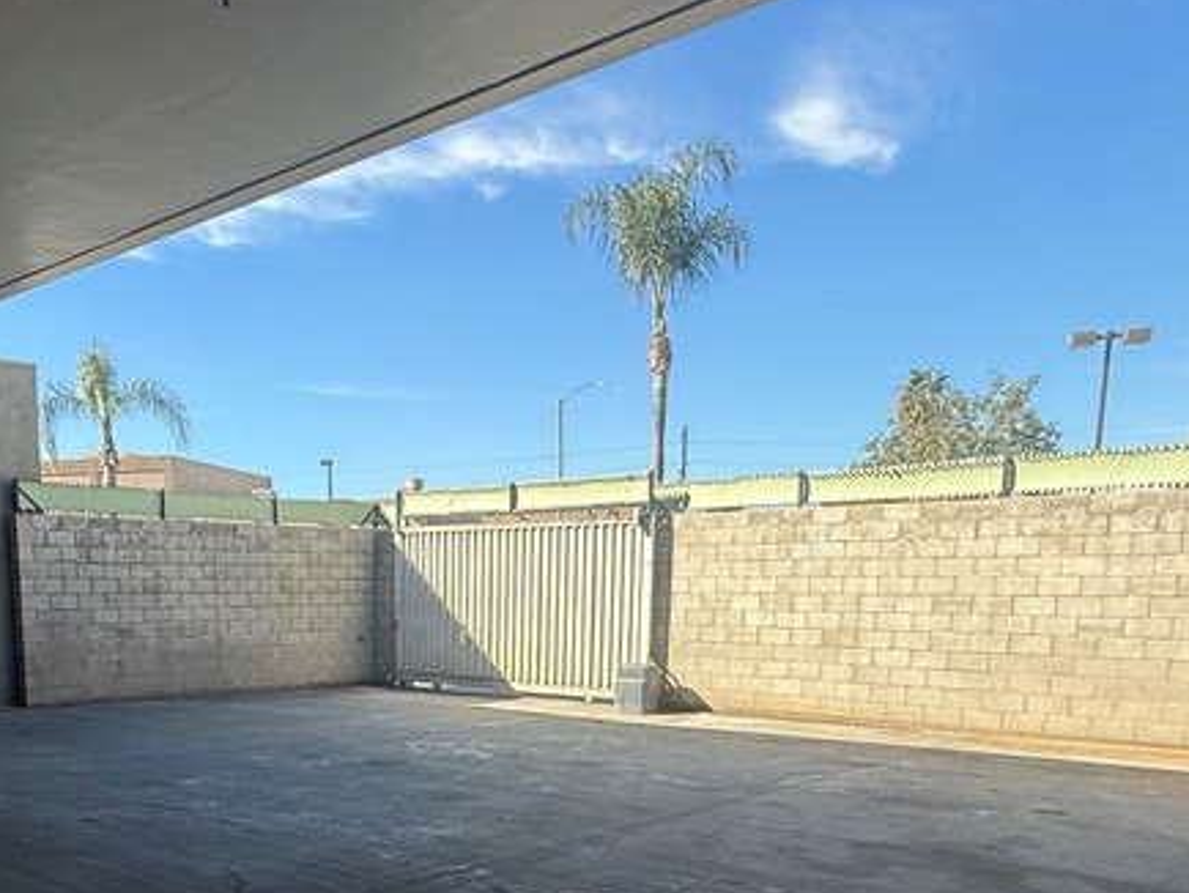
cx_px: 384
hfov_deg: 54.1
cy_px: 772
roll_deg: +1.5
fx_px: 1134
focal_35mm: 33
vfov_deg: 40.3
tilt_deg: -8.3
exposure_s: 1/1087
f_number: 2.2
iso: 50
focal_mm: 2.22
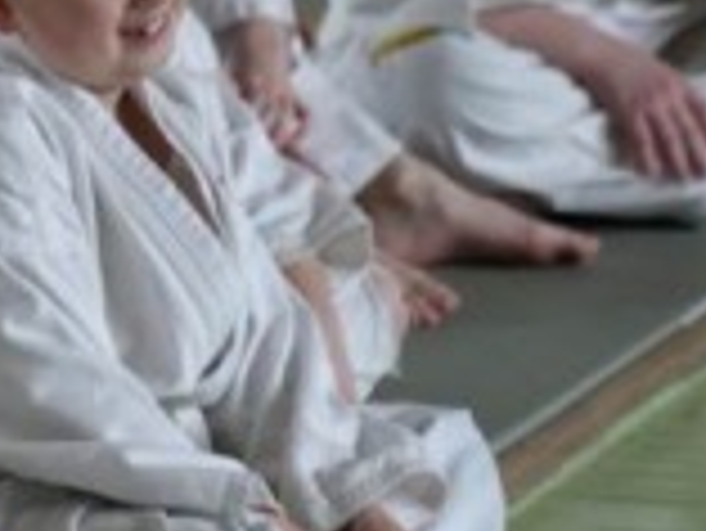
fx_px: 10512
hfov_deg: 3.8
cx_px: -481
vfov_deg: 2.9
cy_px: 259
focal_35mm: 515
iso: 3200
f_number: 4
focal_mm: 105
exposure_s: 1/160
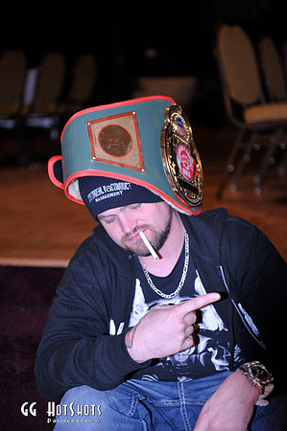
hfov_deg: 21.9
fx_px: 743
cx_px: 144
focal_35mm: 62
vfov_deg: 32.4
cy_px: 216
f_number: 2.8
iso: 2500
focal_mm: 62
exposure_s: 1/250
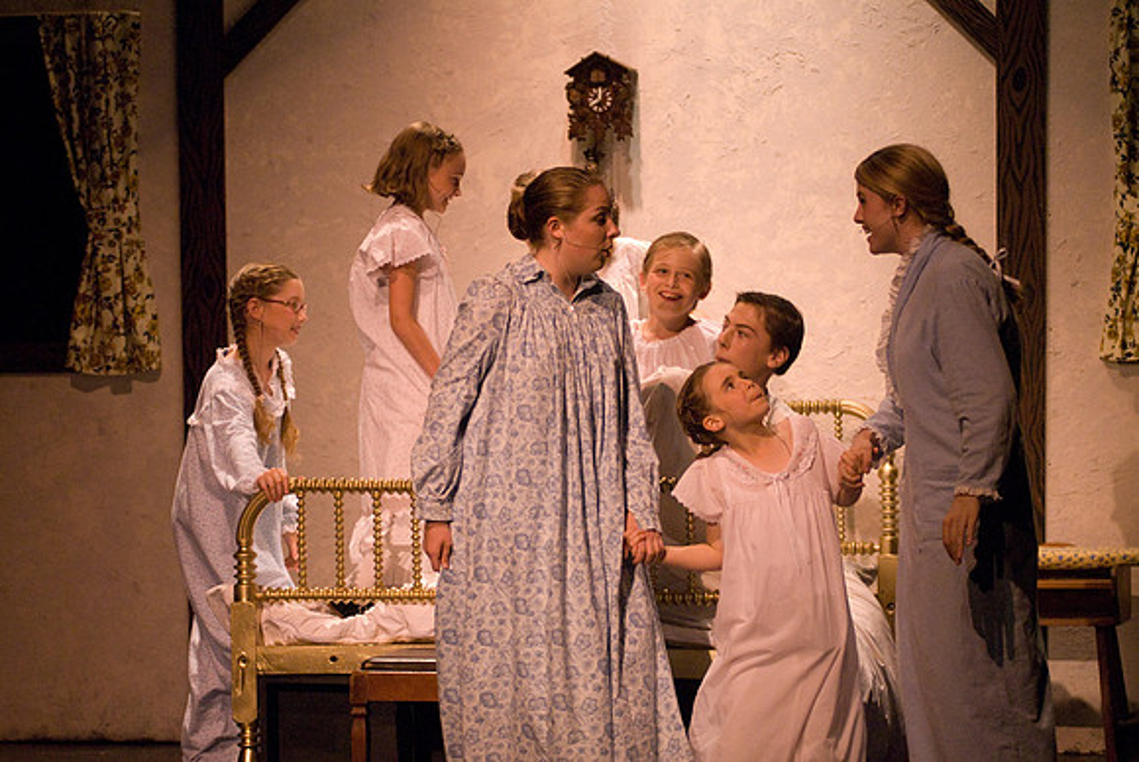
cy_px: 381
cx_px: 570
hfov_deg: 17.0
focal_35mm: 120
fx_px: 3800
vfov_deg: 11.4
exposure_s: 1/160
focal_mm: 80
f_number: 2.8
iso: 1600
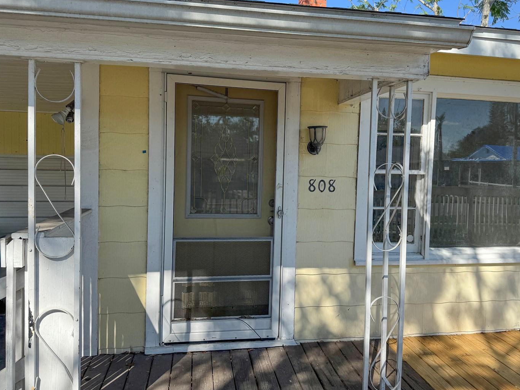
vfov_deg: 49.7
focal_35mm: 28
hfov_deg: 63.3
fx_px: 421
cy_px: 182
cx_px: 280
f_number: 1.78
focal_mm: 6.76
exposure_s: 1/2506
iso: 80
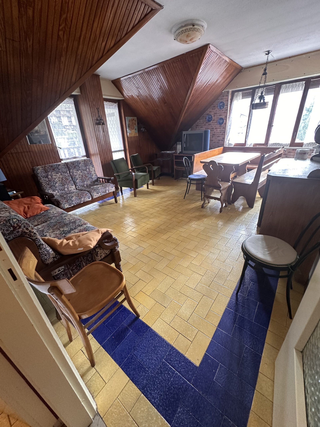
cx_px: 160
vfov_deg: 102.1
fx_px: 173
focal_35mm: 14
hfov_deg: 85.7
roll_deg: +3.2
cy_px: 214
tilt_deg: -25.7
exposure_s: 1/50
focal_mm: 2.22
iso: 320
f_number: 2.2
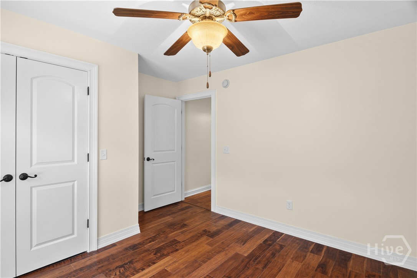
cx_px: 208
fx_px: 191
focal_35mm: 16
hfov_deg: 95.0
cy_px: 139
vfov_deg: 72.1
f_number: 7.1
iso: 250
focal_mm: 11
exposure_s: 2
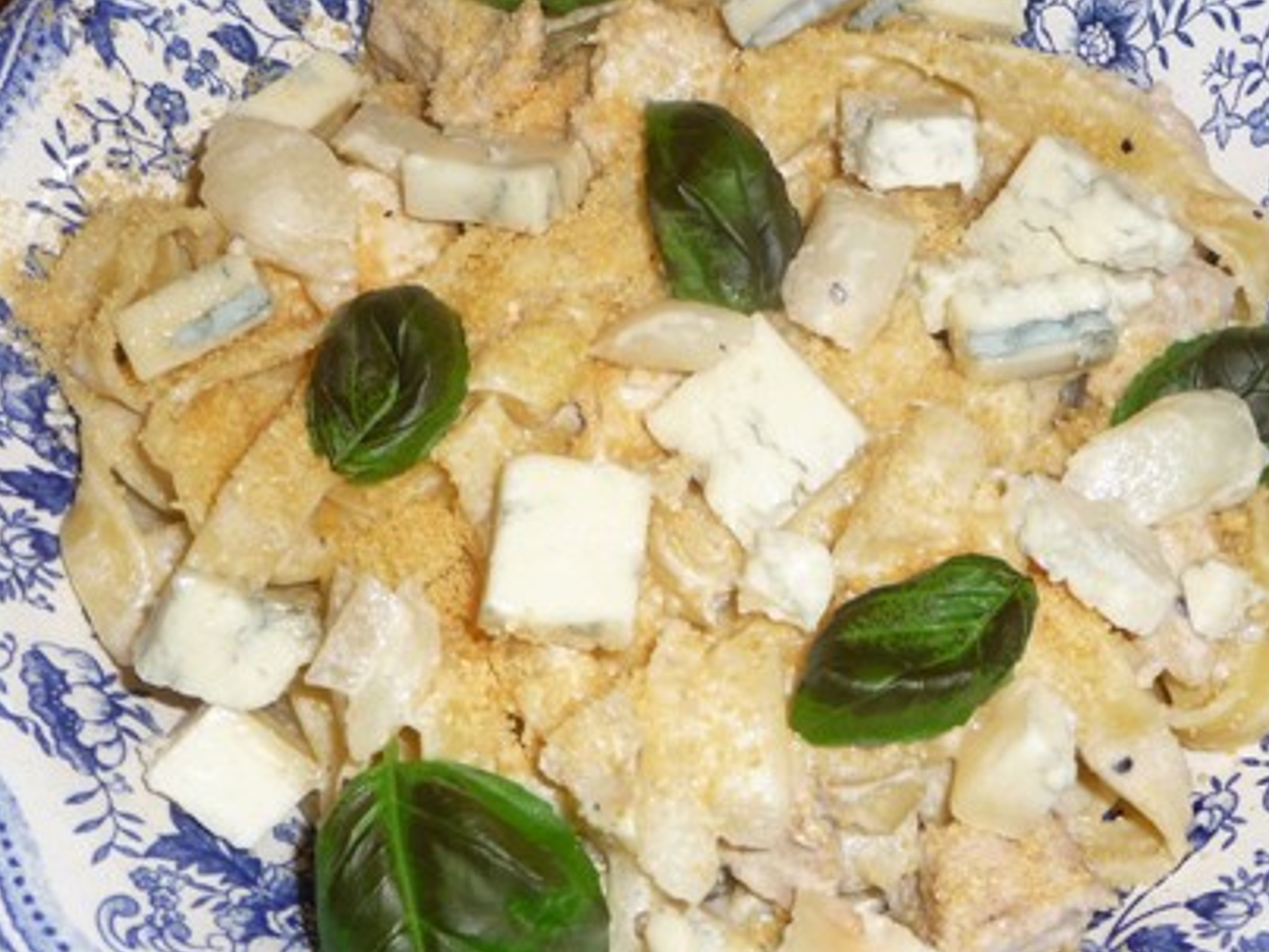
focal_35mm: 57
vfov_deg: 25.7
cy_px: 449
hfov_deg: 33.8
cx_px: 650
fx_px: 2090
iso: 100
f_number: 3.7
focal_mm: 6
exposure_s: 1/30
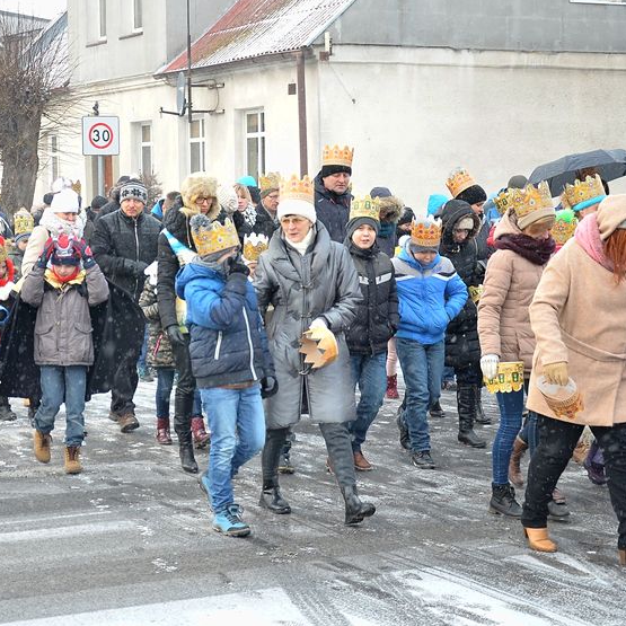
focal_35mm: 78
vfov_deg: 22.2
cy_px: 314
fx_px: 1596
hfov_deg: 22.0
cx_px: 173
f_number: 4.5
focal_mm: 40
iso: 560
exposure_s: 1/160
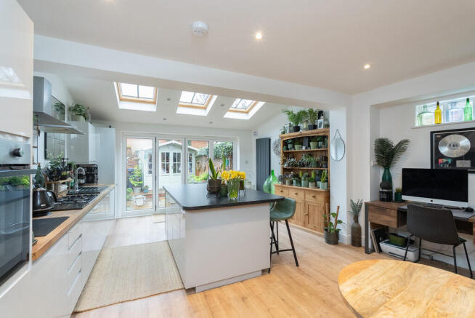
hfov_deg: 94.9
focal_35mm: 16
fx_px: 218
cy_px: 159
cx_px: 238
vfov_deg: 72.1
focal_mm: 16.5
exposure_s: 1/30
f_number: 7.1
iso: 2000
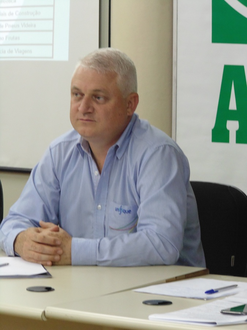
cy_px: 165
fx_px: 1703
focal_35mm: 179
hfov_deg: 8.3
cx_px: 124
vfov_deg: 11.0
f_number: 5.1
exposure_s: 1/15
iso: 400
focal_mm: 32.1
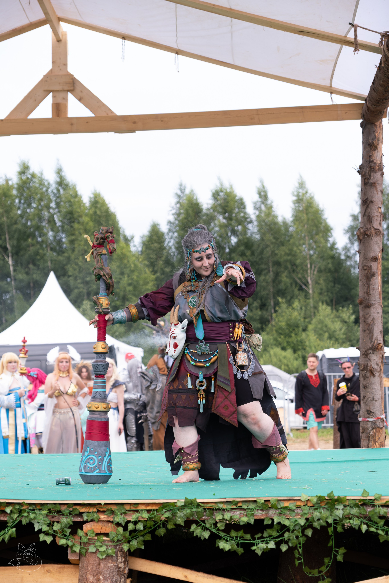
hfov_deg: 18.2
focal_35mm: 75
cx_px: 194
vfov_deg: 27.0
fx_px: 1216
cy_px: 292
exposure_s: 1/1000
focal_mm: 50
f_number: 3.6
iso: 320
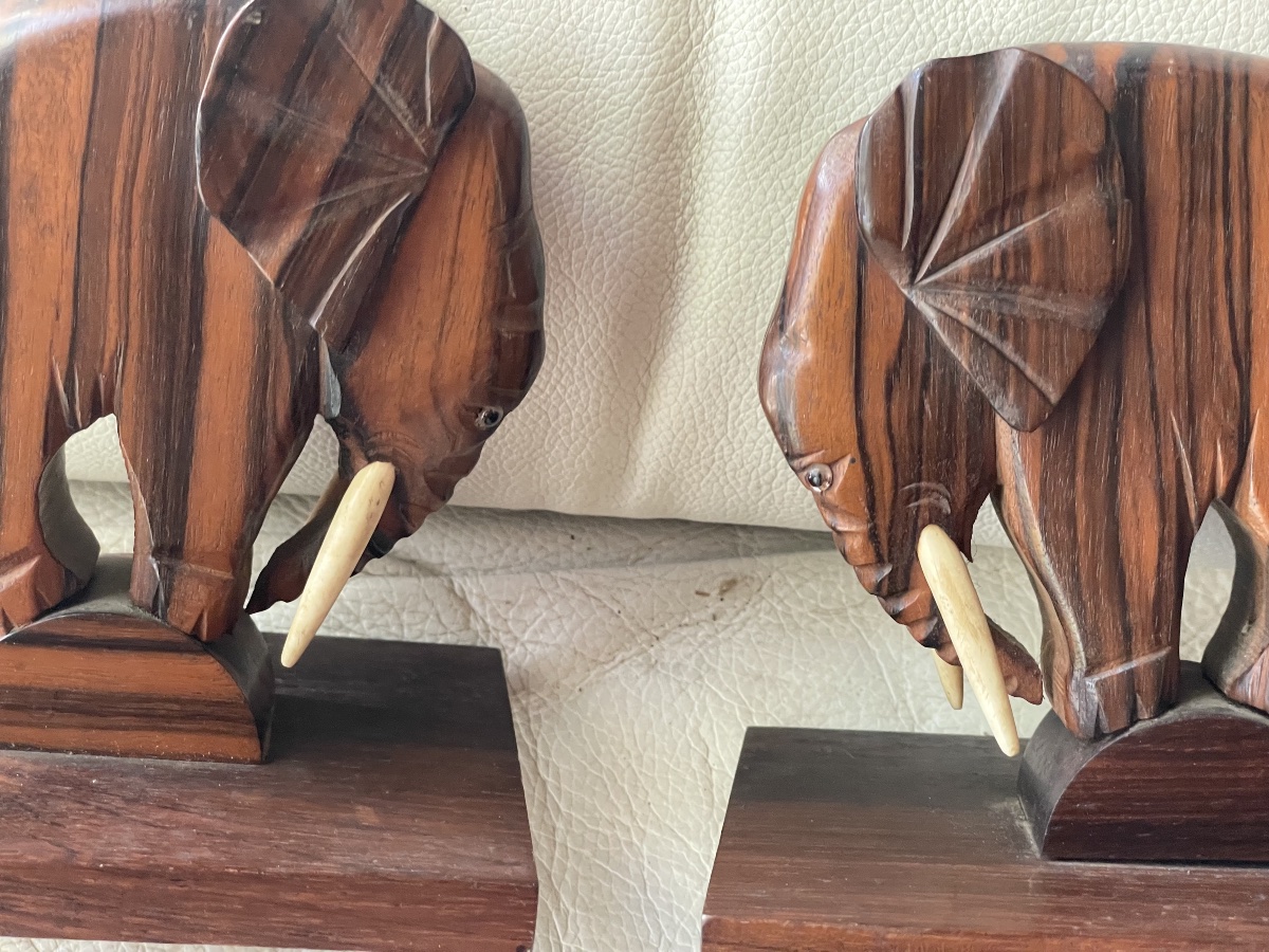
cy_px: 476
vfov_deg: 28.0
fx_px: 1906
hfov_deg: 36.8
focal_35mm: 52
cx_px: 634
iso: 250
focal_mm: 6
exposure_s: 1/60
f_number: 2
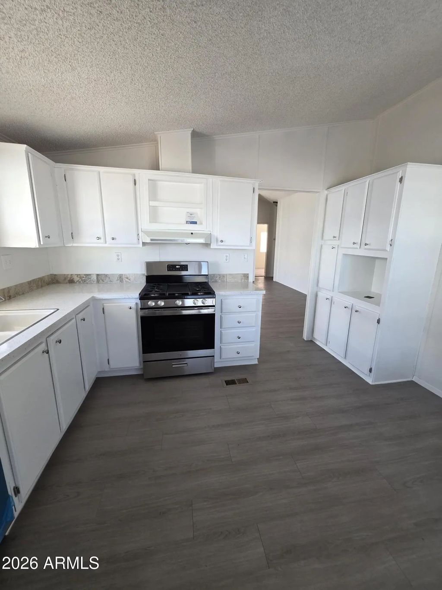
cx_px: 221
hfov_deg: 89.9
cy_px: 295
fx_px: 221
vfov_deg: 106.2
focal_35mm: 13
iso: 200
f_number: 1.9
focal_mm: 2.2
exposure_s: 1/120
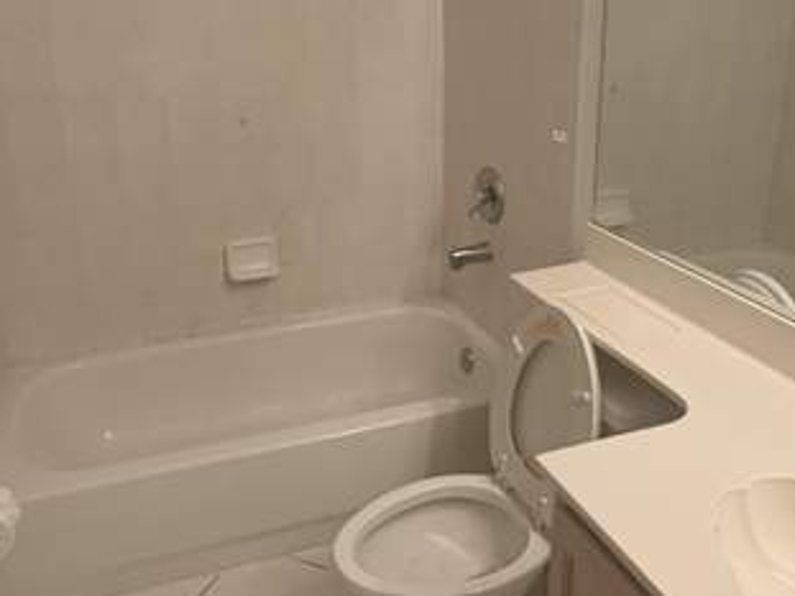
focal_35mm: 36
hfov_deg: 51.3
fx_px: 826
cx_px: 363
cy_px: 215
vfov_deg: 39.3
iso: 160
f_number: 2.2
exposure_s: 1/60
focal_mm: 2.22
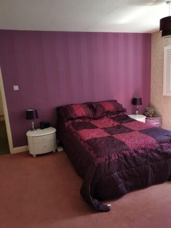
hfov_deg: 51.4
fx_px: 178
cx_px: 86
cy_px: 114
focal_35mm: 27
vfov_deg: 65.3
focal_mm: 5.58
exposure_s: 1/100
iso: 125
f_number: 1.8
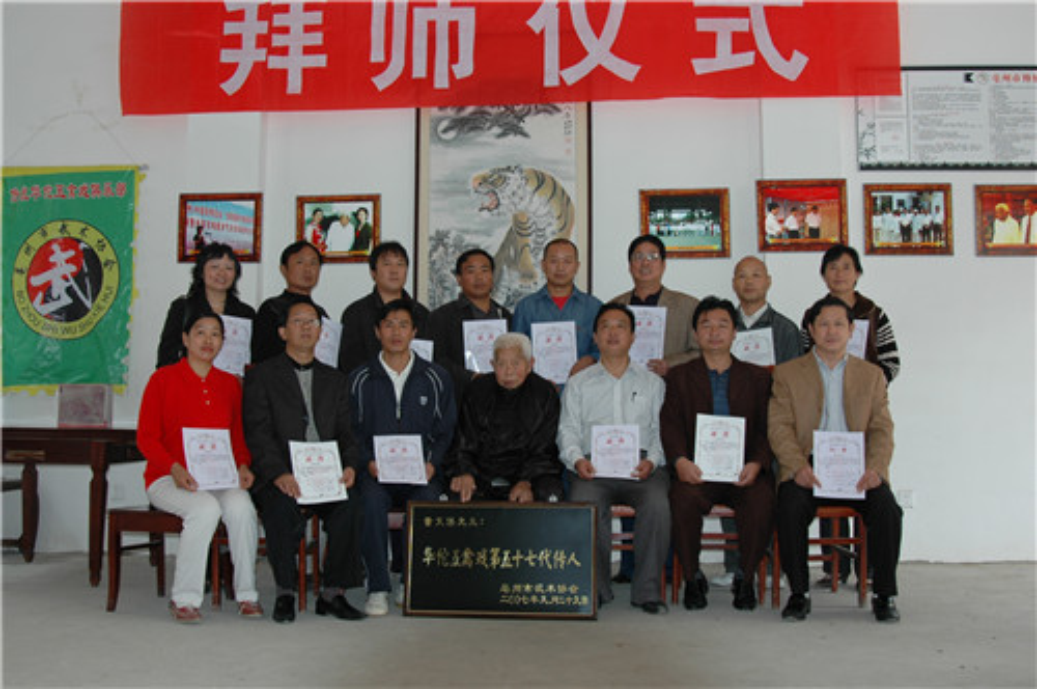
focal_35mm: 36
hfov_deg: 53.2
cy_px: 344
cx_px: 518
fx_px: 1036
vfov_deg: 36.8
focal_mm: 24
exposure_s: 1/50
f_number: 4
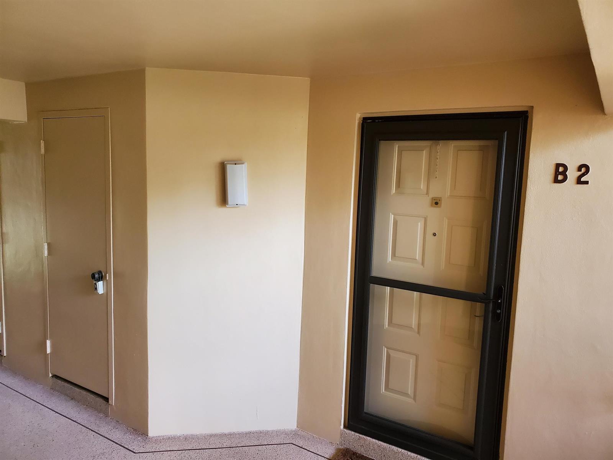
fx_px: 460
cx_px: 306
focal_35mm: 26
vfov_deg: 53.1
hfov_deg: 67.3
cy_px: 230
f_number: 2.4
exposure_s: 1/120
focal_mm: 4.3
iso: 320
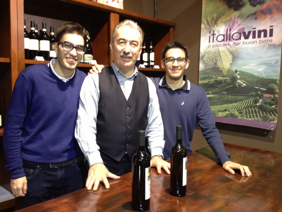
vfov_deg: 40.7
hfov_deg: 52.6
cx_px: 141
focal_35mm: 35
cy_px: 106
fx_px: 285
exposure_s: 1/20
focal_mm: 4.28
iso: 200
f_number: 2.4
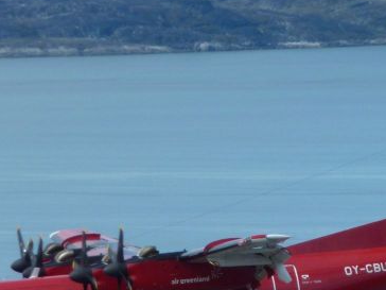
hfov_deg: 3.0
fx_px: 7348
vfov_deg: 2.3
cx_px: 304
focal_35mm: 659
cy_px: 218
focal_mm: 49.2
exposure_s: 1/1000
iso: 160
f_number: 5.6
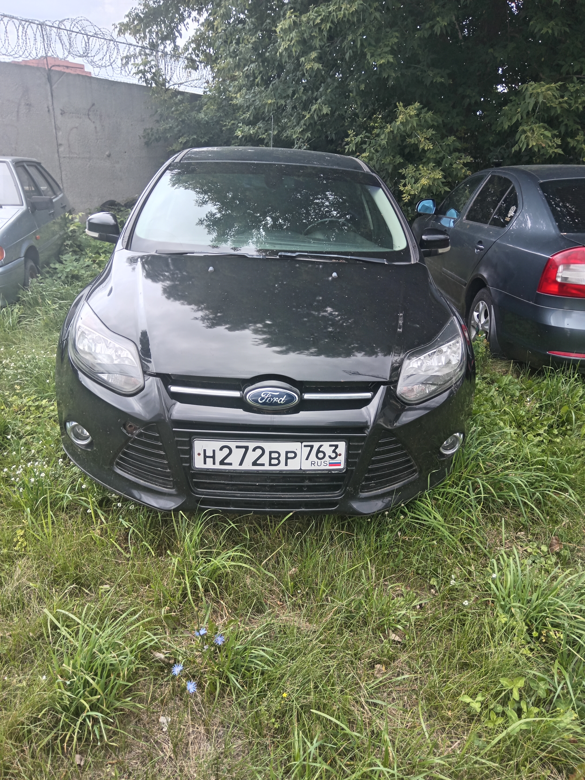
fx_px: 608
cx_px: 292
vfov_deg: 65.3
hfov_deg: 51.4
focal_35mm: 27
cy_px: 390
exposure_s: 1/122
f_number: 1.9
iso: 100
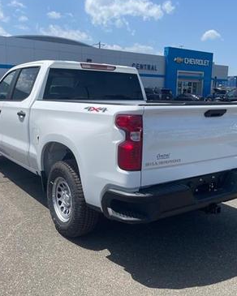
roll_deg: -3.0
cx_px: 117
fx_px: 307
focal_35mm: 35
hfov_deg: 42.2
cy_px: 144
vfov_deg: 51.5
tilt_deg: -6.7
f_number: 1.6
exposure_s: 1/2212
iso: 32
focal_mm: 4.2
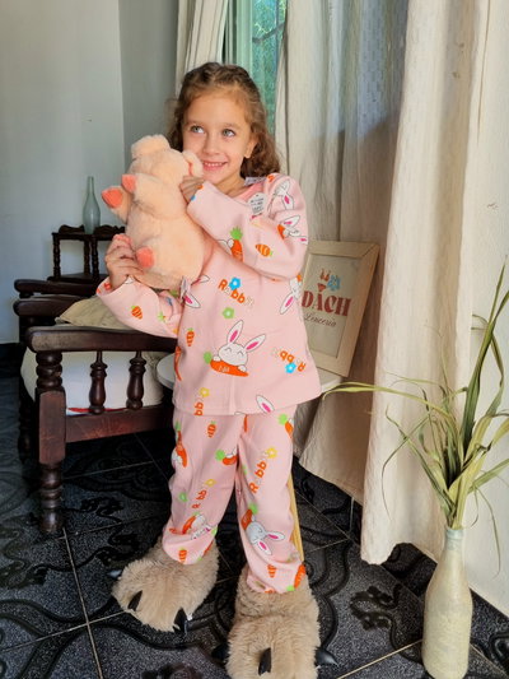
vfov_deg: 67.3
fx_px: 510
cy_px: 340
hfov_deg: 53.1
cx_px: 254
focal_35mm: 26
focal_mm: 5.4
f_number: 1.8
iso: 50
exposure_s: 1/108
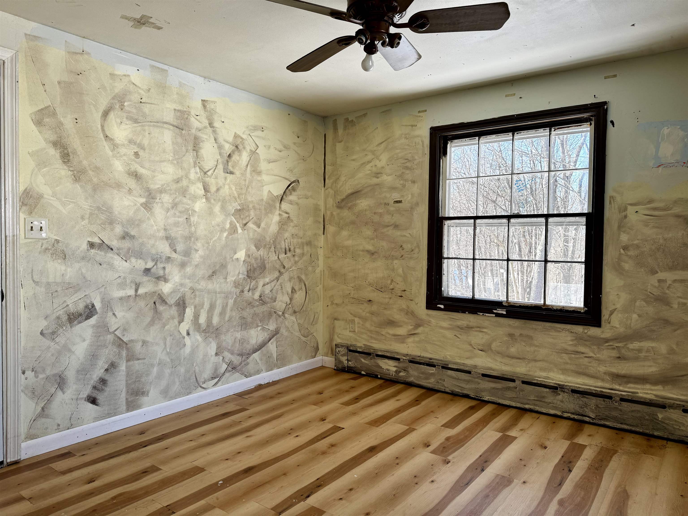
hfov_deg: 71.6
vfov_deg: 56.8
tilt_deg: -2.6
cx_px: 344
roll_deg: -1.3
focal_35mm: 24
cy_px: 258
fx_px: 477
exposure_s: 1/179
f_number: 1.78
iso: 64
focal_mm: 6.76
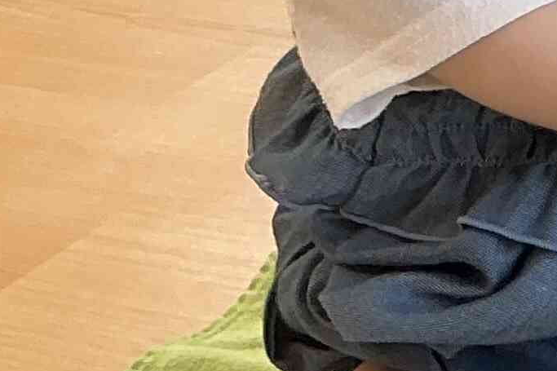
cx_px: 1639
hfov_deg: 9.3
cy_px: 103
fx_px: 2753
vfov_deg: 7.7
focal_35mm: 178
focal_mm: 3
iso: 40
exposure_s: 1/120
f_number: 1.8
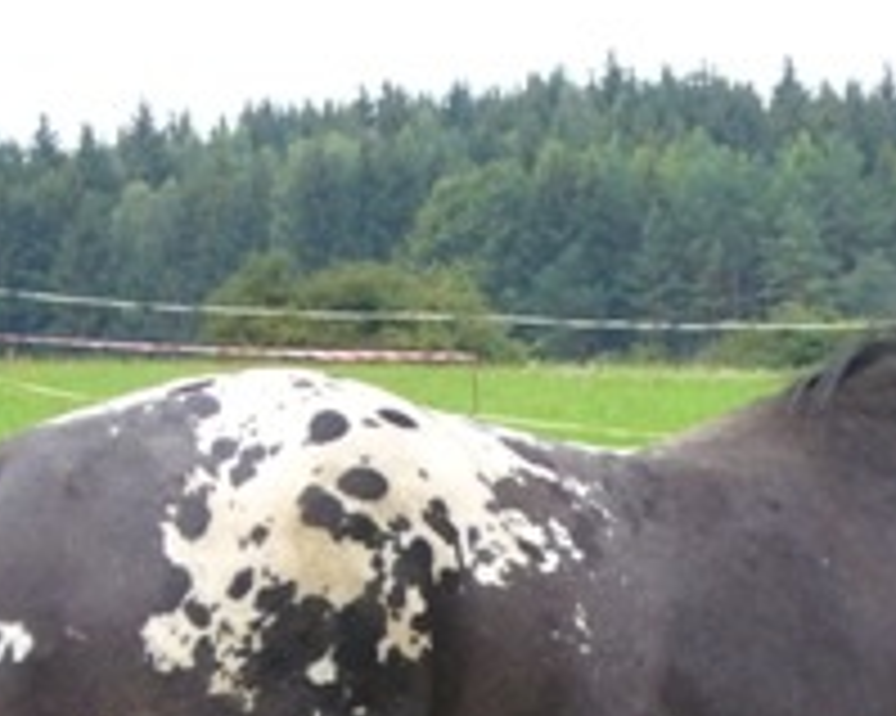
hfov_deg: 12.0
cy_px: 860
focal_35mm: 160
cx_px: 691
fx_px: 4241
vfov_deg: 9.5
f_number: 4
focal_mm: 9.6
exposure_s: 1/50
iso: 80
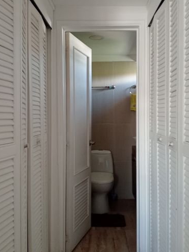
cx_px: 98
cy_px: 117
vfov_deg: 48.9
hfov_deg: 37.8
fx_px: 276
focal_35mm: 38
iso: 753
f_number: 1.8
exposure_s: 1/33.3
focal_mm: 3.98
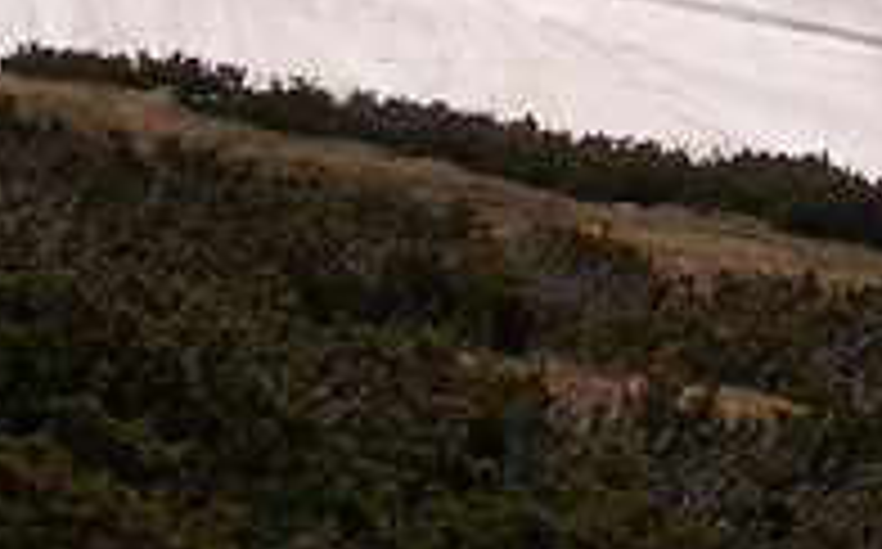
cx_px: 648
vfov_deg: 5.6
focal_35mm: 232
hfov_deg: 9.0
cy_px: -86
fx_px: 5570
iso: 100
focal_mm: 10.2
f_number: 3.6
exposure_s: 1/1502
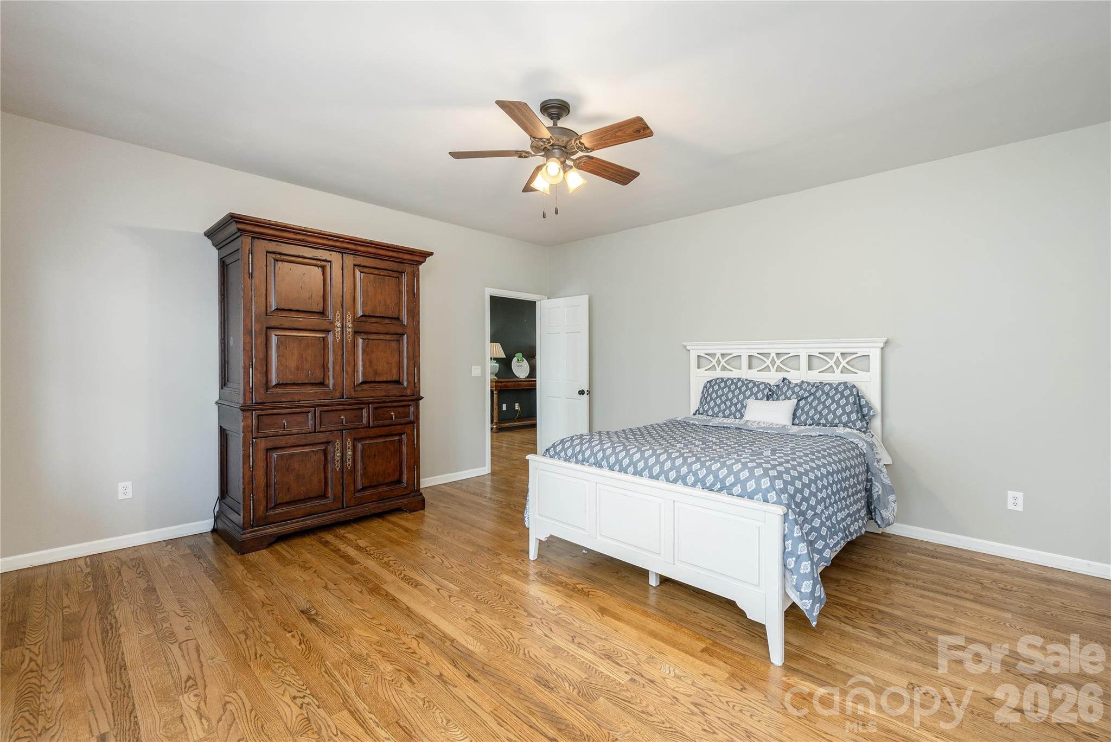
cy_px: 371
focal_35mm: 14
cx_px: 556
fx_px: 448
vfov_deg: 79.3
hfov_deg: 102.3
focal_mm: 14.5
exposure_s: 1/30
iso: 320
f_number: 7.1
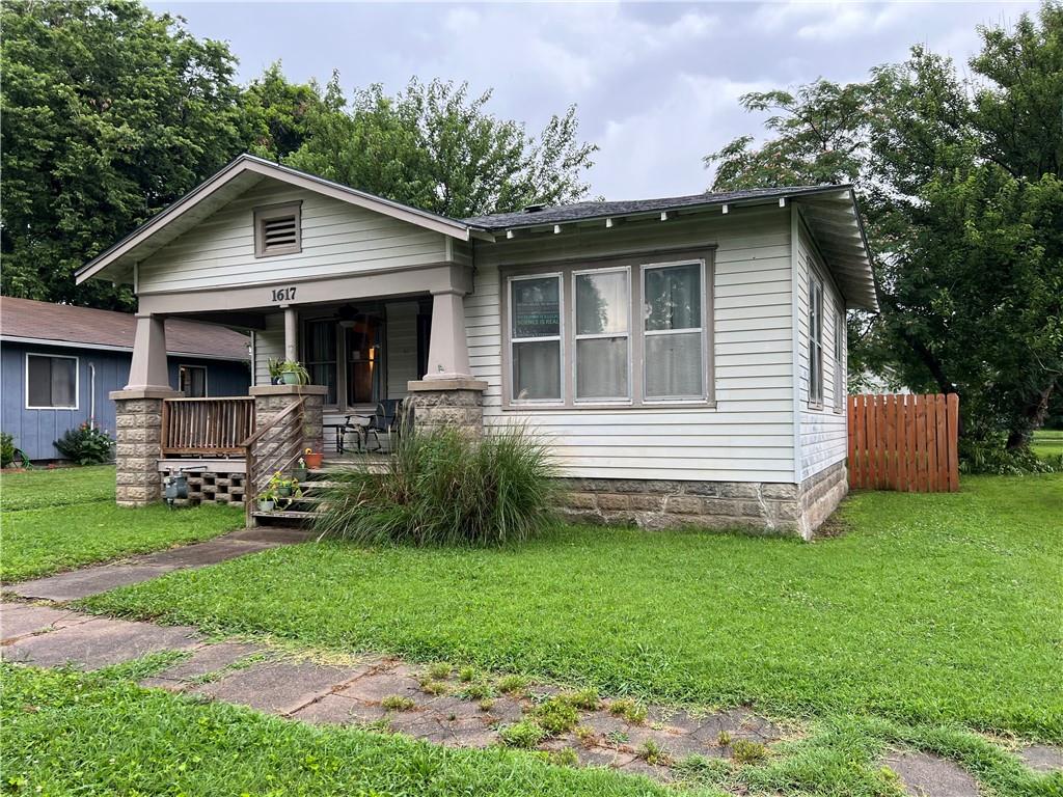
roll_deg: +0.5
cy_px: 398
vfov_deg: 53.1
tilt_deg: +0.6
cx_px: 532
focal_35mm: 26
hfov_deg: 67.3
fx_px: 798
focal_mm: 5.7
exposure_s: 1/153
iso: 50
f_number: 1.5
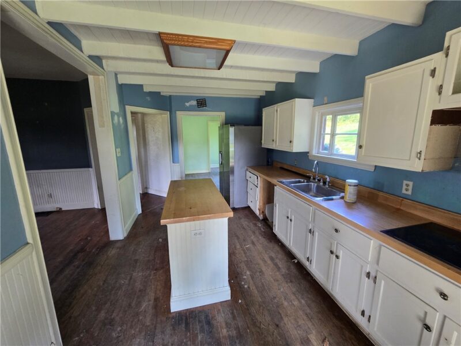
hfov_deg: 106.2
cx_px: 230
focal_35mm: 13
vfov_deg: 89.9
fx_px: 173
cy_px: 173
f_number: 2.2
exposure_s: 1/60
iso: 250
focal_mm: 2.2
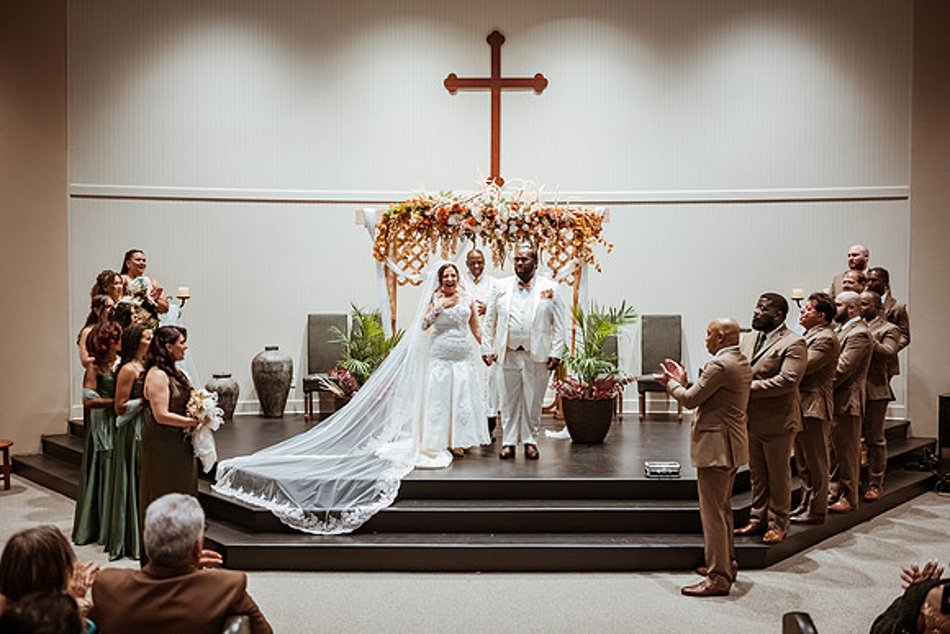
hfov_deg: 54.4
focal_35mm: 35
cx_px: 475
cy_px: 317
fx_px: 924
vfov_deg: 37.9
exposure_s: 1/500
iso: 1000
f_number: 1.8
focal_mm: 35
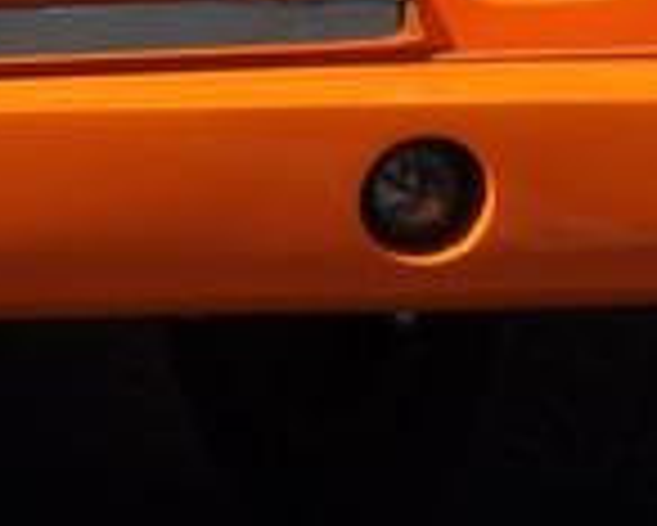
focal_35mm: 188
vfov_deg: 8.0
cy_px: -351
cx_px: -646
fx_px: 3658
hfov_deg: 9.6
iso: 200
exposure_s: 1/500
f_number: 11
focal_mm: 26
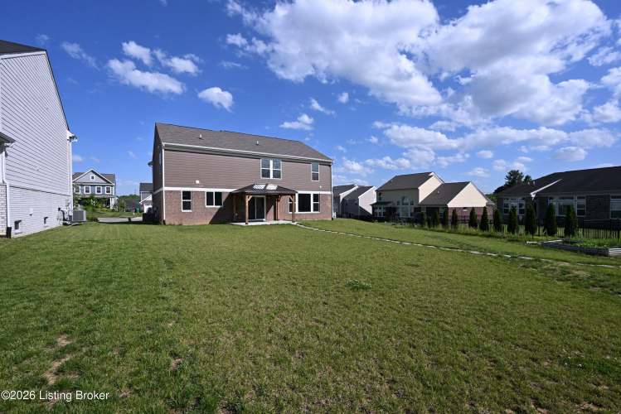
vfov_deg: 73.8
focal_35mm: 16
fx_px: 276
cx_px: 310
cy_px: 207
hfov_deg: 96.7
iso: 280
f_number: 6.3
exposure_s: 1/1600
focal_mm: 16
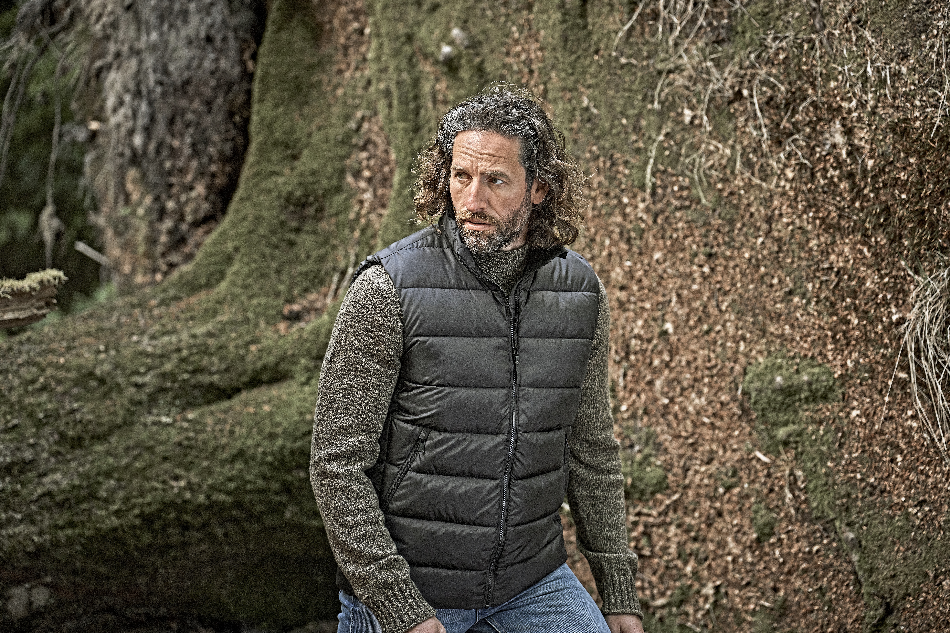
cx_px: 475
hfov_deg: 21.5
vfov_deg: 14.4
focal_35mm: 95
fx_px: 2507
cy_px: 316
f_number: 2.8
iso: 1600
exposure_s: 1/800
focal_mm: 95
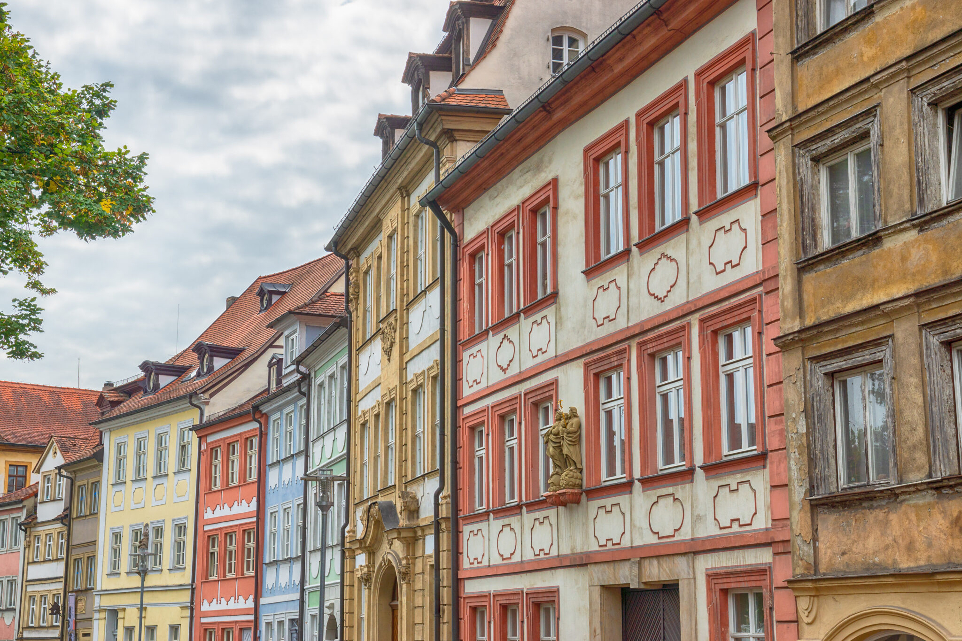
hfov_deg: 33.4
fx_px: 1603
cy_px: 320
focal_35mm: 60
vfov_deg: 22.6
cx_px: 481
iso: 100
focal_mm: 40
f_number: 8
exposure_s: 1/250
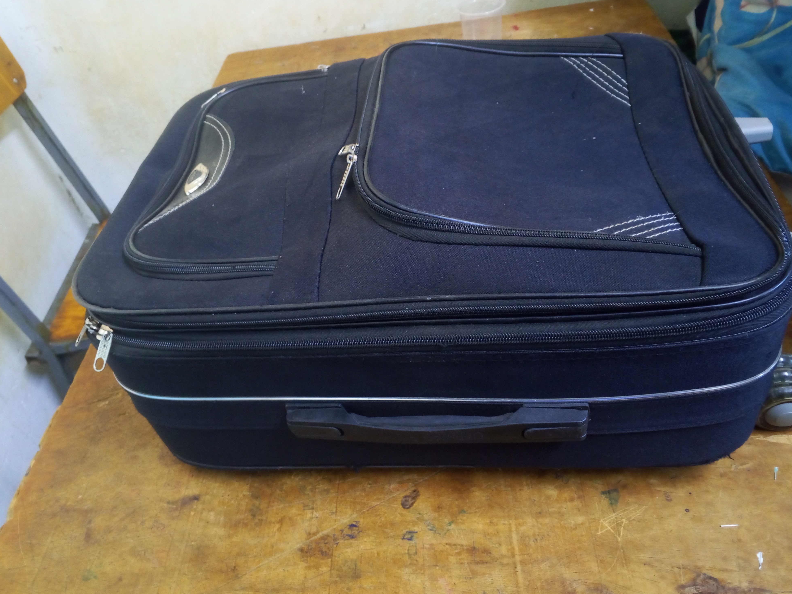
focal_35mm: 24
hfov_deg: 71.6
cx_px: 399
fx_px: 549
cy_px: 300
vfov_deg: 56.8
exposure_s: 1/16.7
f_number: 1.6
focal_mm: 4.19
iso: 4687
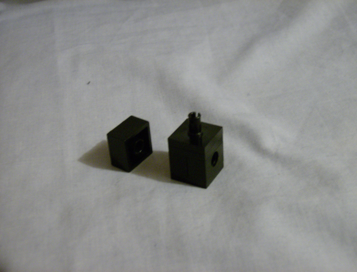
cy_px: 136
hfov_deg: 34.2
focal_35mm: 56
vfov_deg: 26.3
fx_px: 580
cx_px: 178
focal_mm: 9.3
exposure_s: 1/8.13
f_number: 3.4
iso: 200
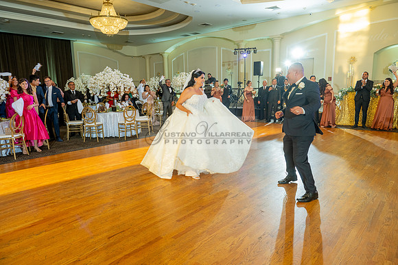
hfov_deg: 73.7
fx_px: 265
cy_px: 132
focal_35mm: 24
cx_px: 199
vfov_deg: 53.2
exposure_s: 1/80
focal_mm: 24
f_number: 4
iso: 800
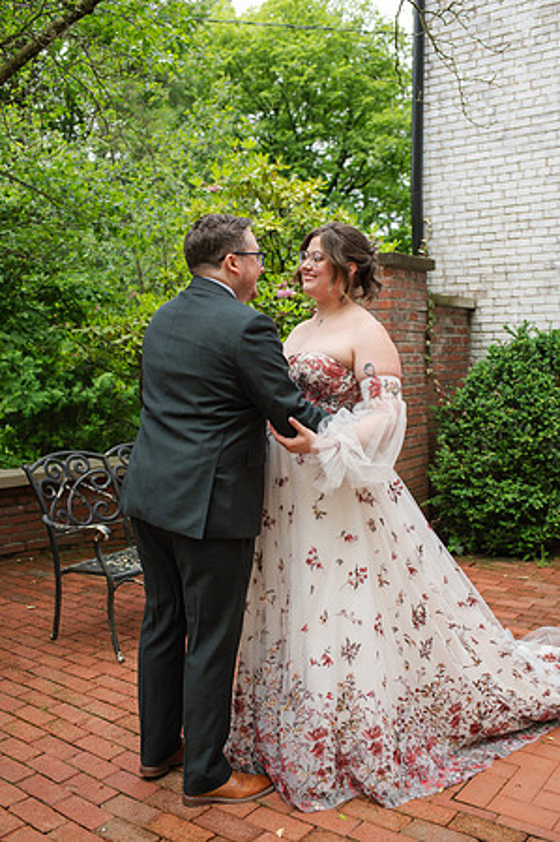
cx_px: 280
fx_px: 818
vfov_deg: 54.5
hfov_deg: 37.8
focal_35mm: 35
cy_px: 421
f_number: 3.5
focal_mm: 35
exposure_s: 1/320
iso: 180
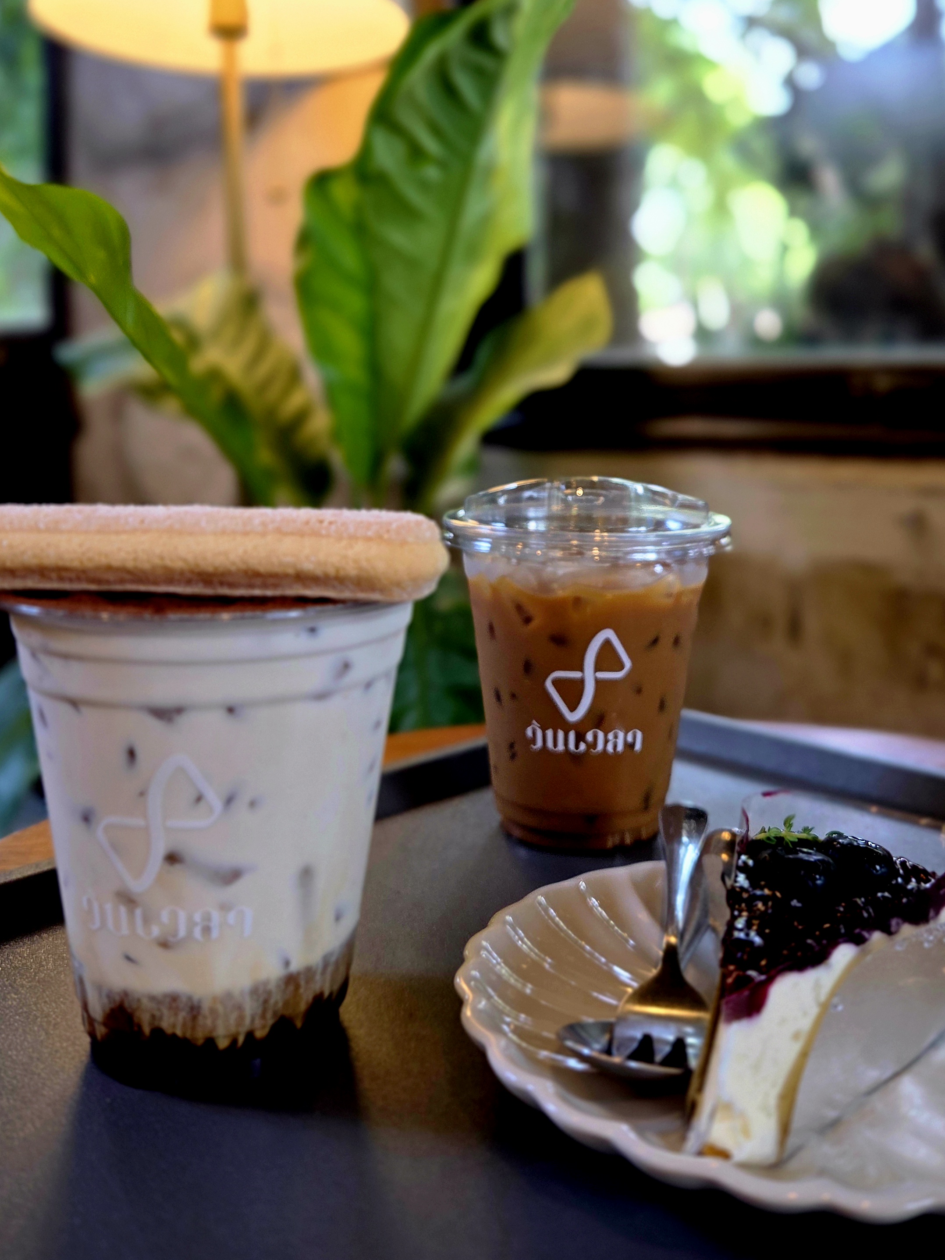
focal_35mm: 32
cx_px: 559
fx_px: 1165
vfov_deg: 55.8
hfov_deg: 44.0
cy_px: 439
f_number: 1.8
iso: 80
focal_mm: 5.4
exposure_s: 1/101
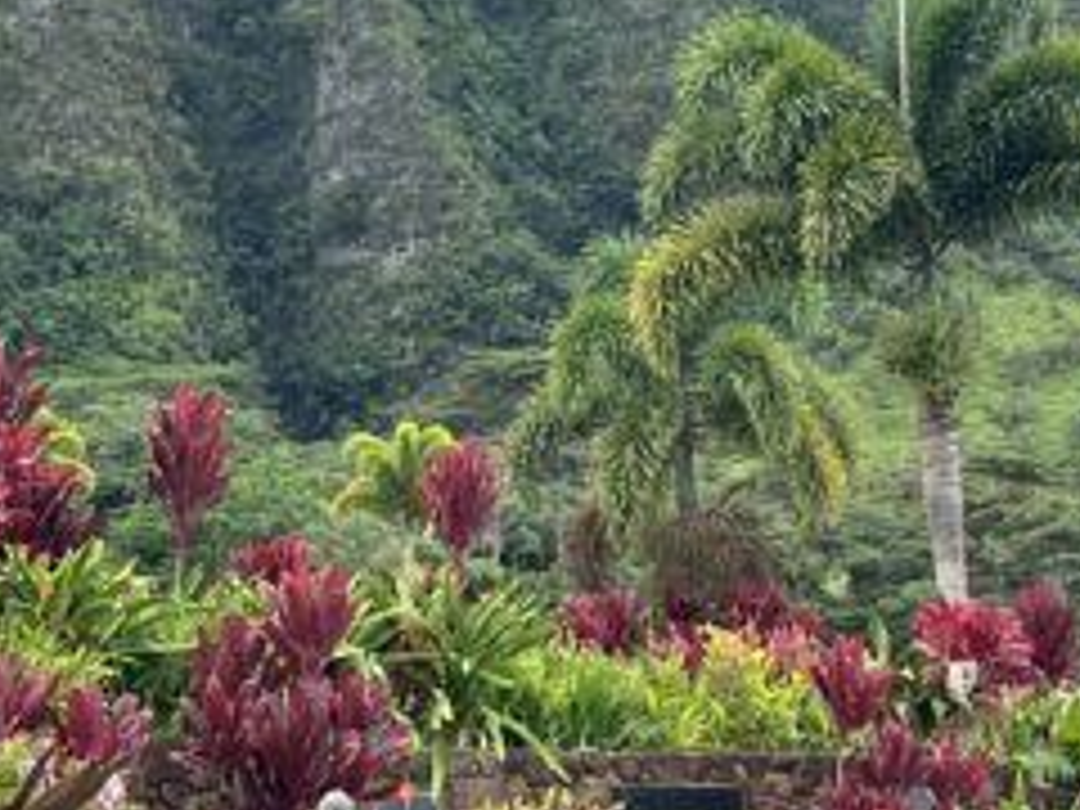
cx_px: 567
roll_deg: +2.3
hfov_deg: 17.7
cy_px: 166
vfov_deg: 13.3
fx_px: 3463
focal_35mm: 111
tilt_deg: +13.3
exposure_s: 1/3077
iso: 50
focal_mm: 5.7
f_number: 1.5
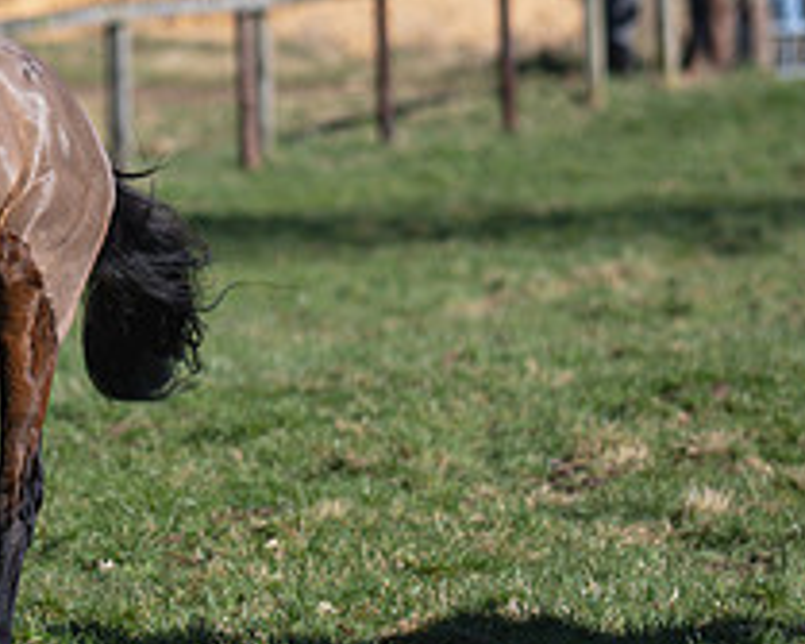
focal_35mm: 669
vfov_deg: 2.3
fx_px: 15931
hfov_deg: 2.9
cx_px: -55
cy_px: 221
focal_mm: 135
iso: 50
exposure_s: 1/2000
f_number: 1.8
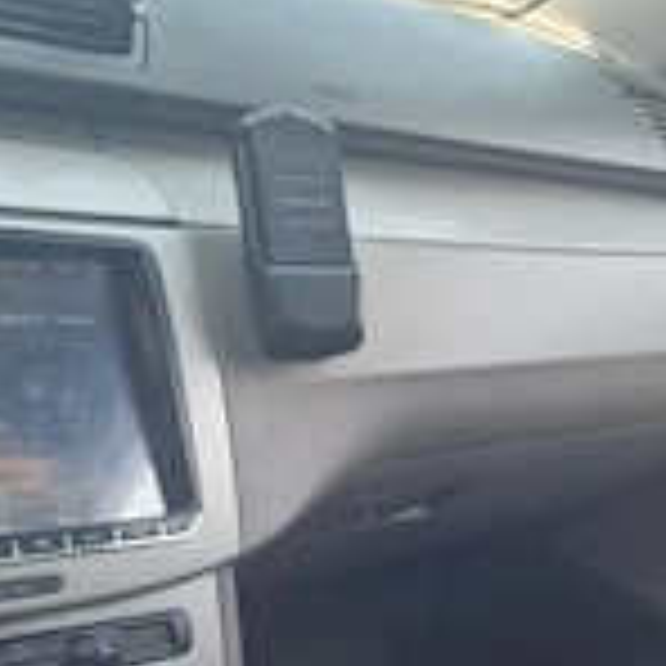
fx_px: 1197
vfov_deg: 28.1
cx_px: 374
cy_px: 747
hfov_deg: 31.1
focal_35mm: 55
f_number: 1.8
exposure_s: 1/182
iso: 80
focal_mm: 6.4
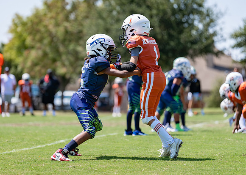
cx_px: 106
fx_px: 1366
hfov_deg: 10.3
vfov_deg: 7.4
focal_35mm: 196
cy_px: 74
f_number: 3.2
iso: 100
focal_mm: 157
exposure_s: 1/1000
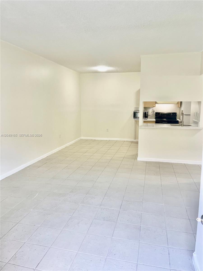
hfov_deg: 53.1
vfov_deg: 67.3
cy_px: 136
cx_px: 102
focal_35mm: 26
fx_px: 203
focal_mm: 5.1
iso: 80
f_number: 1.6
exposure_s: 1/120
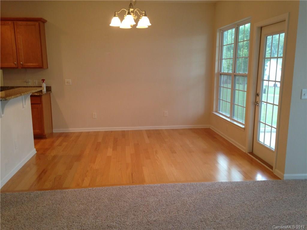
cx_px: 154
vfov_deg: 42.9
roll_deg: +1.5
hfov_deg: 55.4
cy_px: 115
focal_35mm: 33
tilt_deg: -9.9
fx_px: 293
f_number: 2.4
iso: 64
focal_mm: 4.12
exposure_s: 1/20
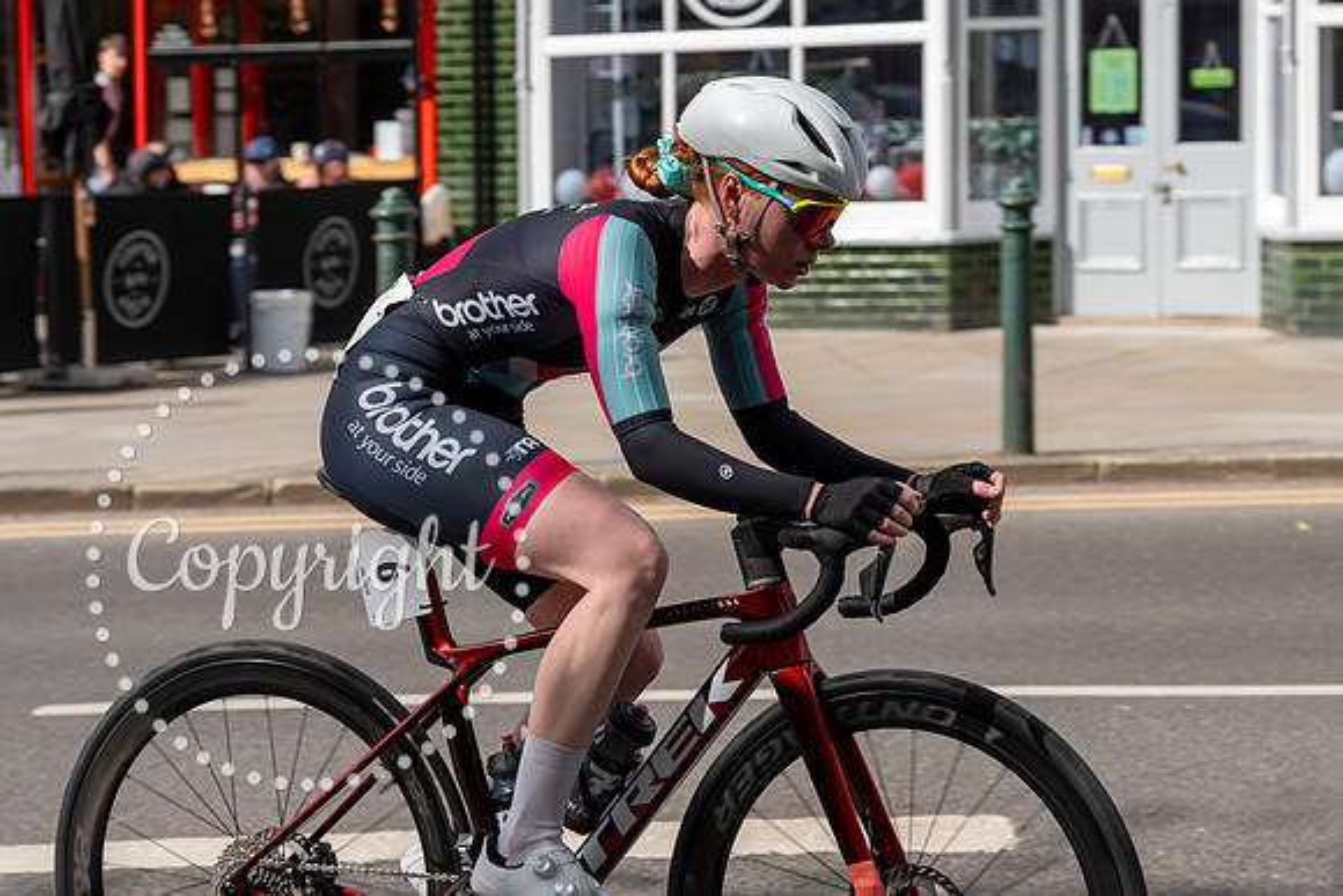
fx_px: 3685
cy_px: 264
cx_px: 864
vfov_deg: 13.8
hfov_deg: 20.6
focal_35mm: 99
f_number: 5
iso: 160
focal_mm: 70
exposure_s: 1/1000
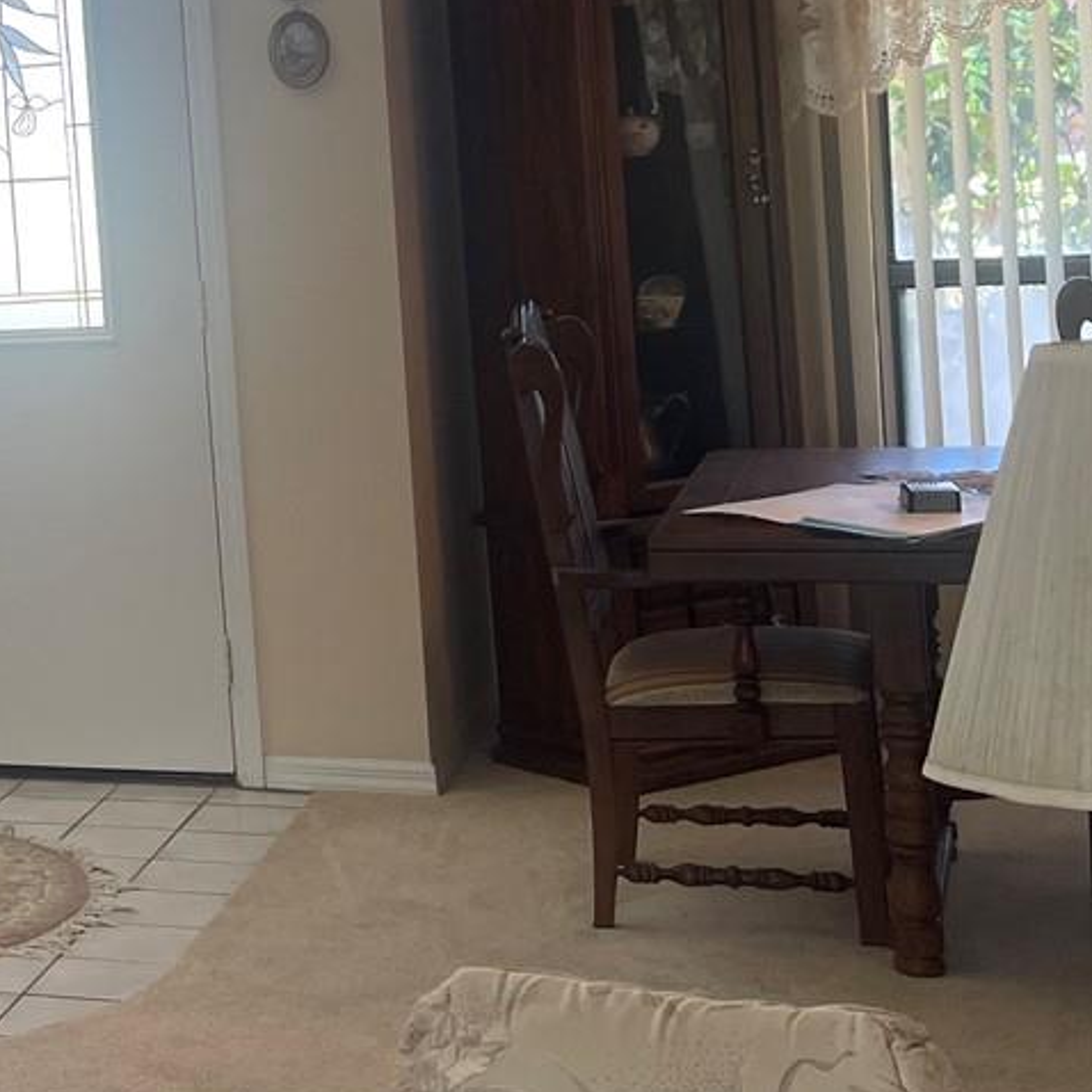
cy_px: 226
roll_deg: +3.9
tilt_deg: -3.2
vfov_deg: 23.0
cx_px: -464
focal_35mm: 74
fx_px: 2641
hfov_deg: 20.5
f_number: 1.6
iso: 100
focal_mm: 5.1
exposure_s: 1/120
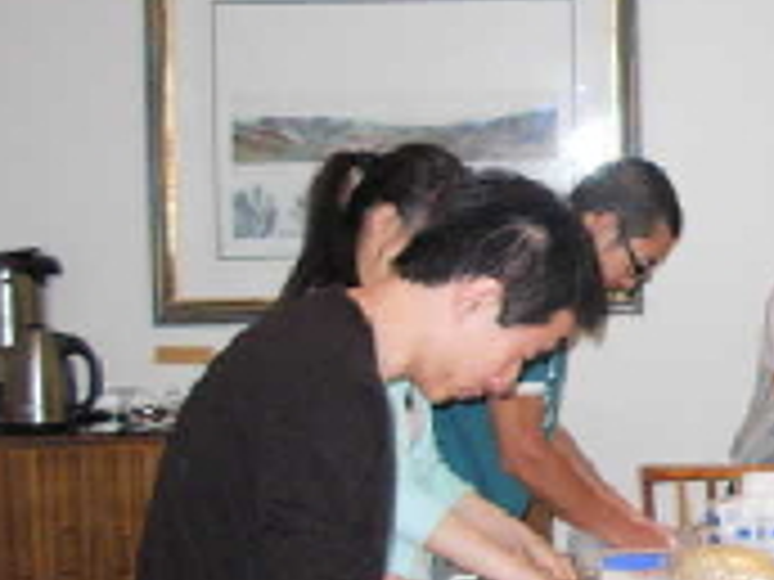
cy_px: 220
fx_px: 2370
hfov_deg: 17.3
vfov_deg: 14.0
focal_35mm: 106
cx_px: 1030
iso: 400
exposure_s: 1/161
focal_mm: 6.3
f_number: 2.9
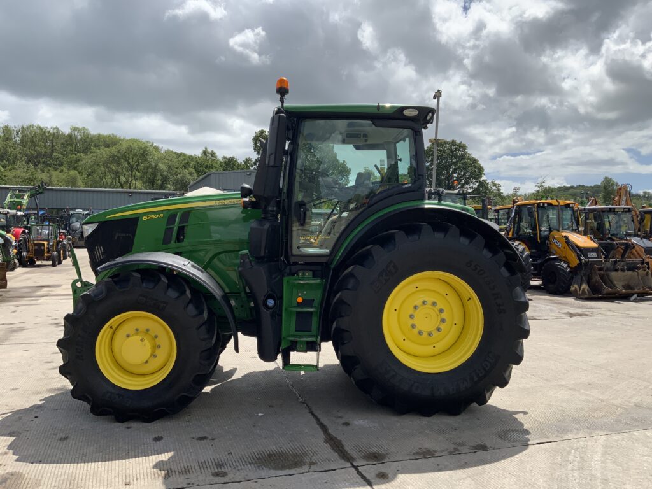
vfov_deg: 48.2
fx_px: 546
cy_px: 244
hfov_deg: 61.7
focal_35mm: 29
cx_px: 326
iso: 16
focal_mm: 3
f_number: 1.8
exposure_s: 1/2320
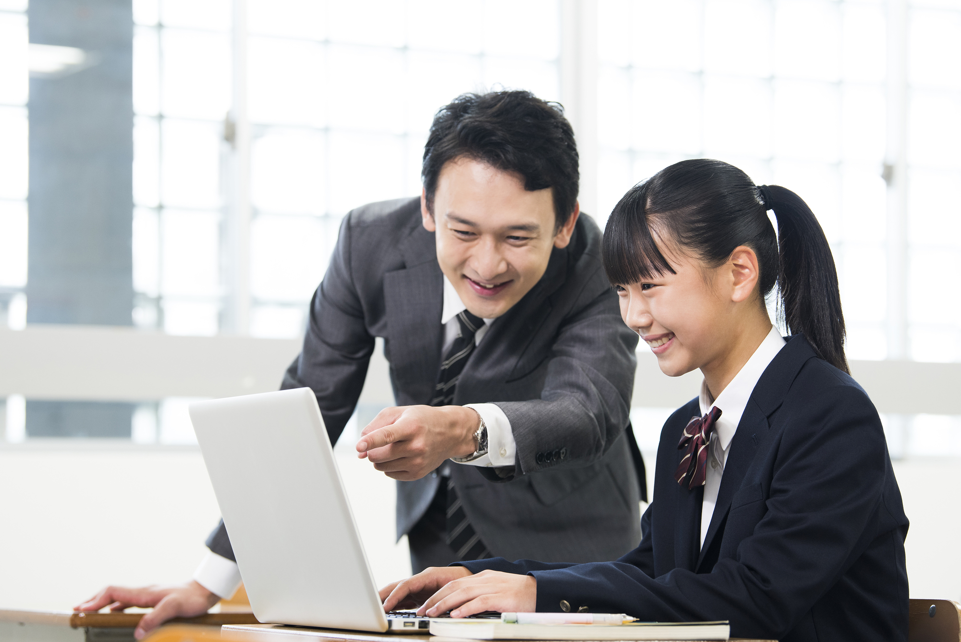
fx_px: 2804
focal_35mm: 105
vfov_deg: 13.1
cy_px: 321
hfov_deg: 19.4
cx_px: 480
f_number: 4
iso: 640
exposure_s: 1/160
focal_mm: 105
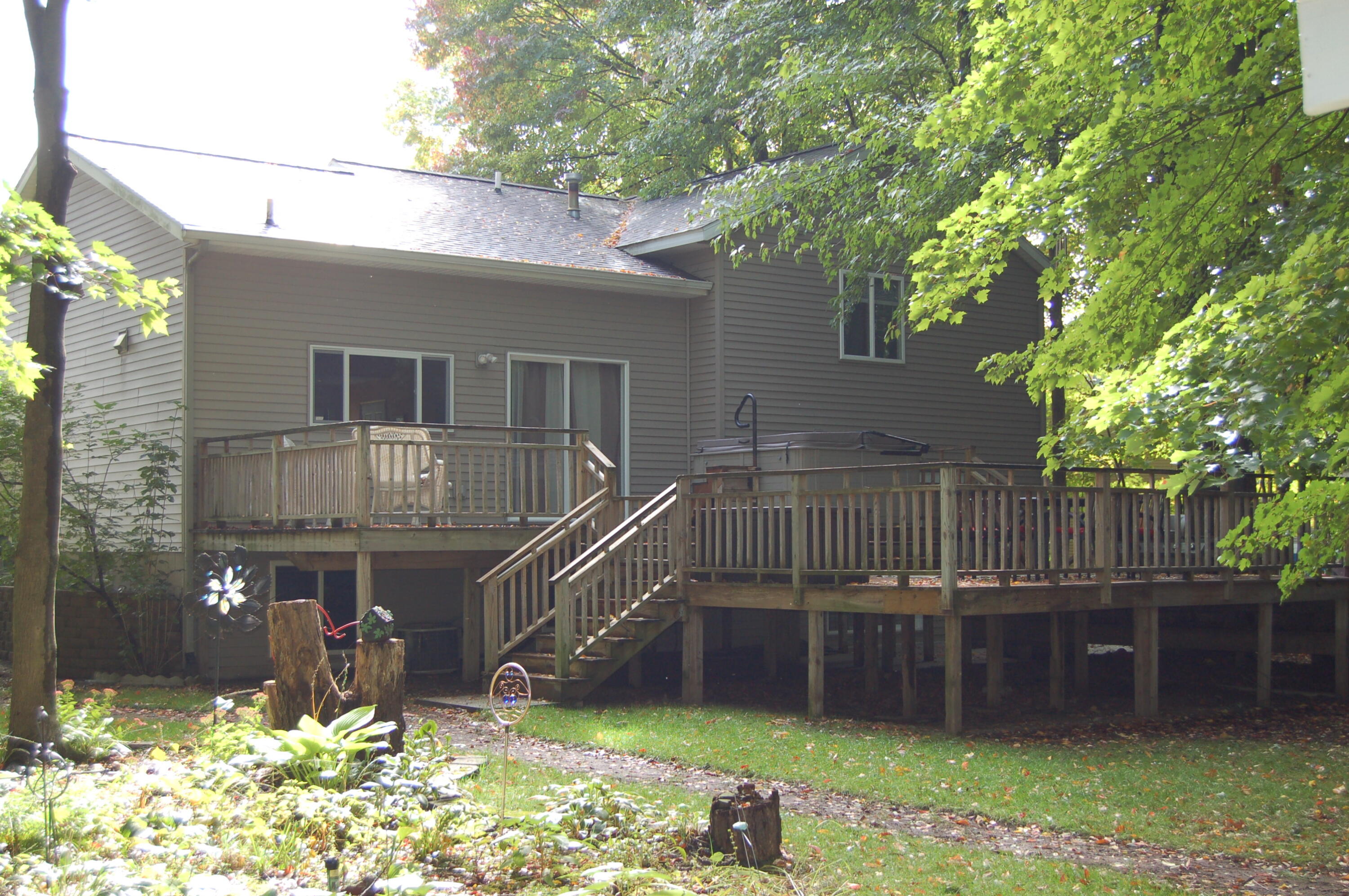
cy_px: 448
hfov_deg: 42.4
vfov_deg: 28.9
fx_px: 1741
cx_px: 674
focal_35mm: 46
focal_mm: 31
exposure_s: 1/125
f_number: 4.5
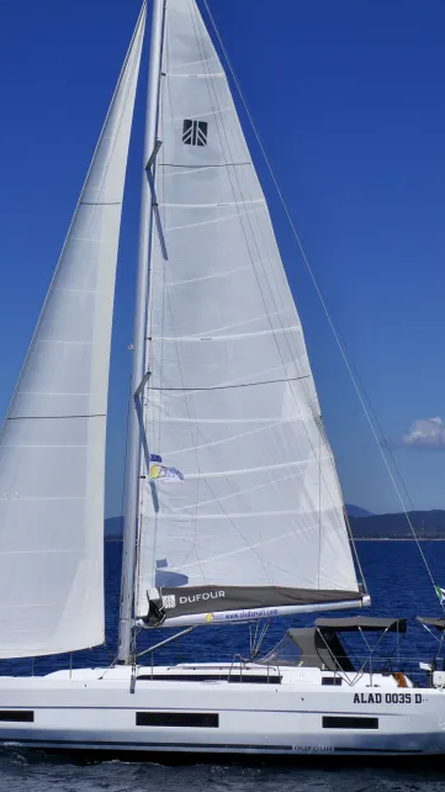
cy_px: 305
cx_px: 180
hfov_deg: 16.6
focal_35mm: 73
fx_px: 1526
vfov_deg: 29.0
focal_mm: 33
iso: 200
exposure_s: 1/1250
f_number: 11
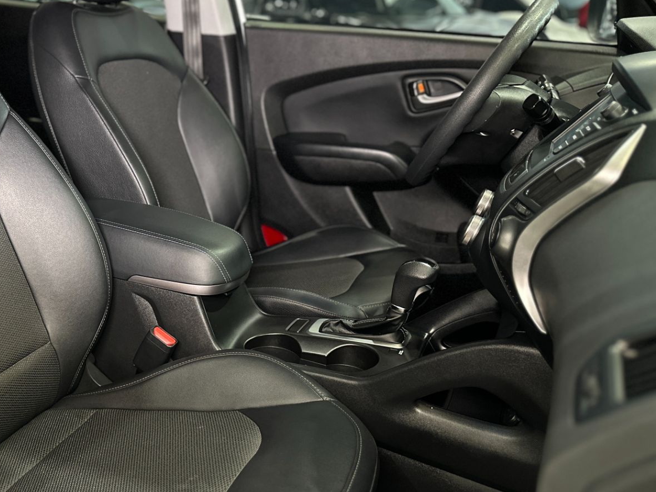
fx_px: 739
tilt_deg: -18.7
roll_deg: +1.0
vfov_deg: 36.8
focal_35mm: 39
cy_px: 253
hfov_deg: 45.3
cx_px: 125
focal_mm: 6.86
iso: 400
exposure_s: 1/60
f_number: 1.78
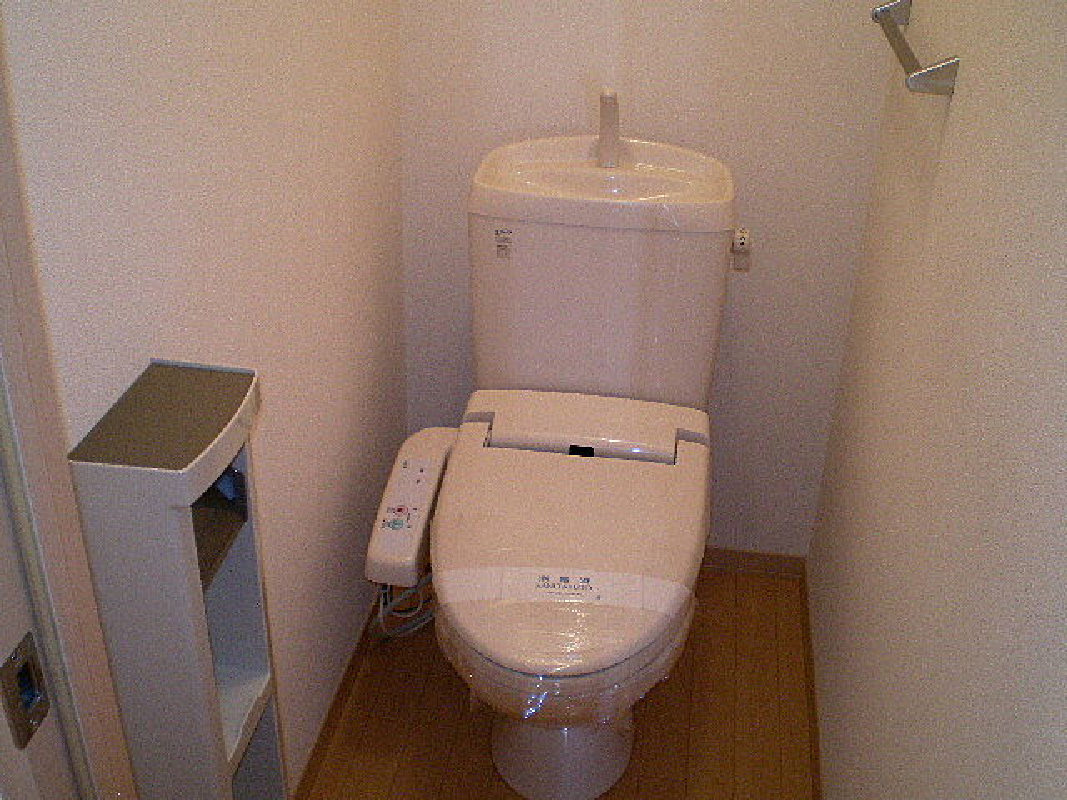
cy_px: 400
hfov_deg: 49.0
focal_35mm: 38
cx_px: 534
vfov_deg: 37.7
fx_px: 1171
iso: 200
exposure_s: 1/30
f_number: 3.1
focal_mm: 6.3
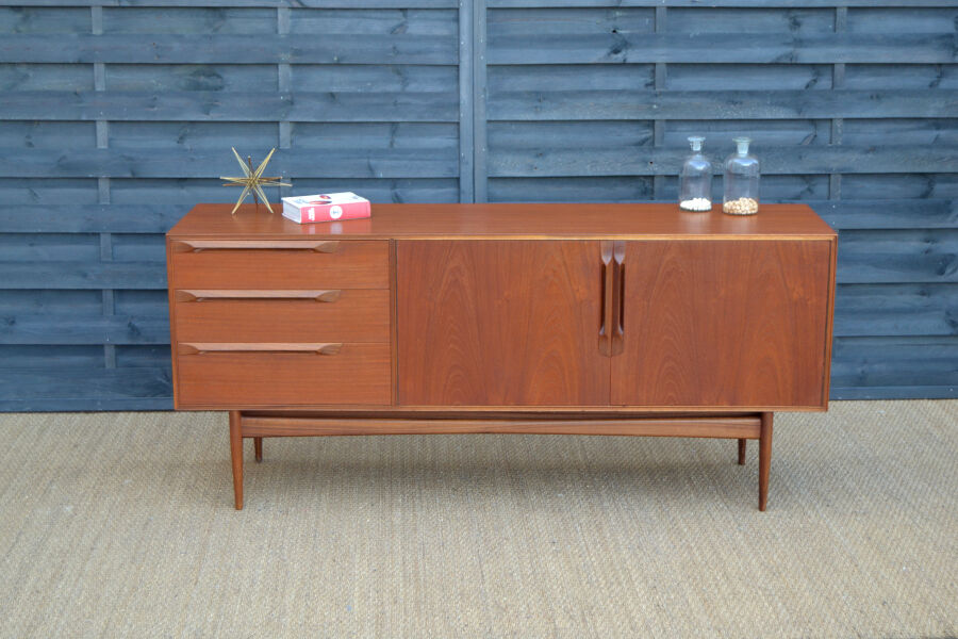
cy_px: 320
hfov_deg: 35.1
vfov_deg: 23.8
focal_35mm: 57
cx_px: 479
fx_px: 1517
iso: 400
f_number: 4.8
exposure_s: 1/60
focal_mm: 38
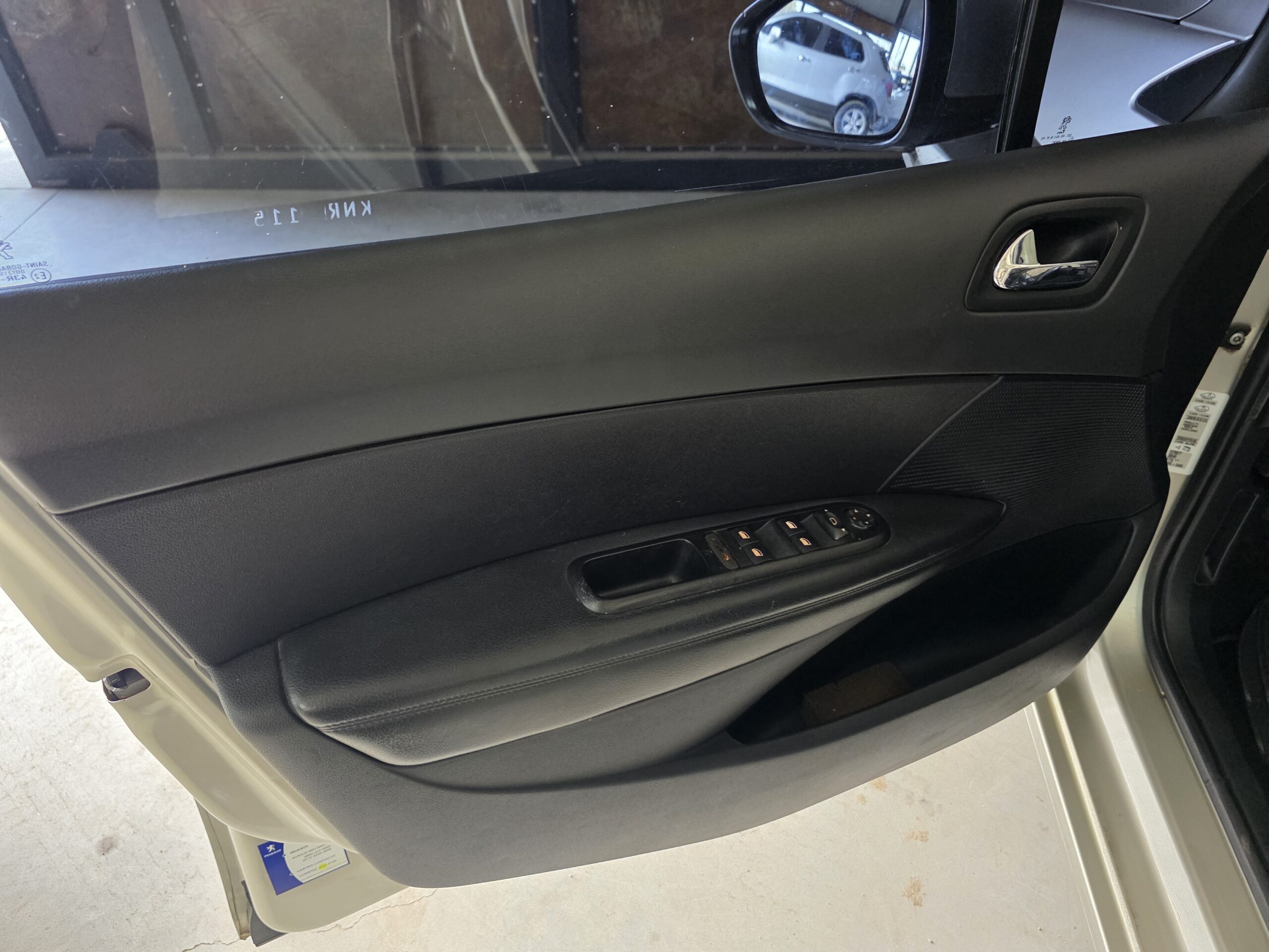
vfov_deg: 58.9
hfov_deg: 73.9
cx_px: 634
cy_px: 476
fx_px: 843
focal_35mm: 23
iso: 400
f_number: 1.7
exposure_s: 1/100
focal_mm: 6.3
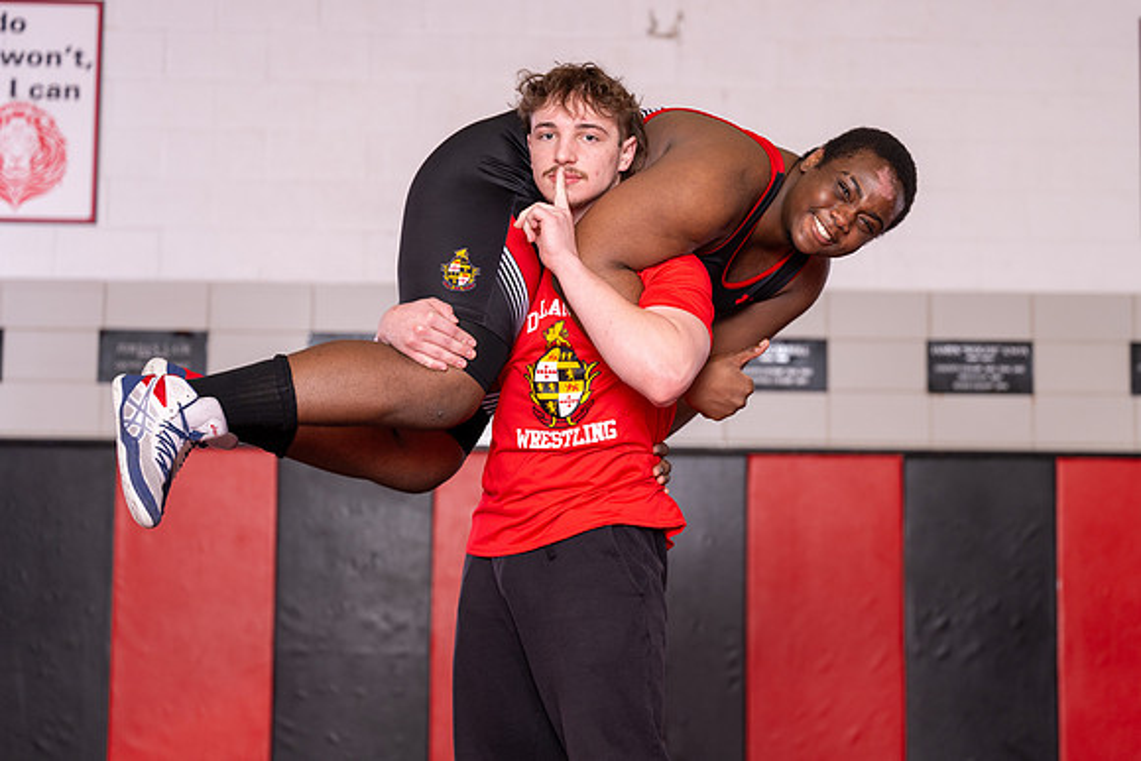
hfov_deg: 23.7
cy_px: 312
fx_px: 2710
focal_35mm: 86
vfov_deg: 16.0
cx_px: 662
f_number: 2.8
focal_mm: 70
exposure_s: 1/160
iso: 125
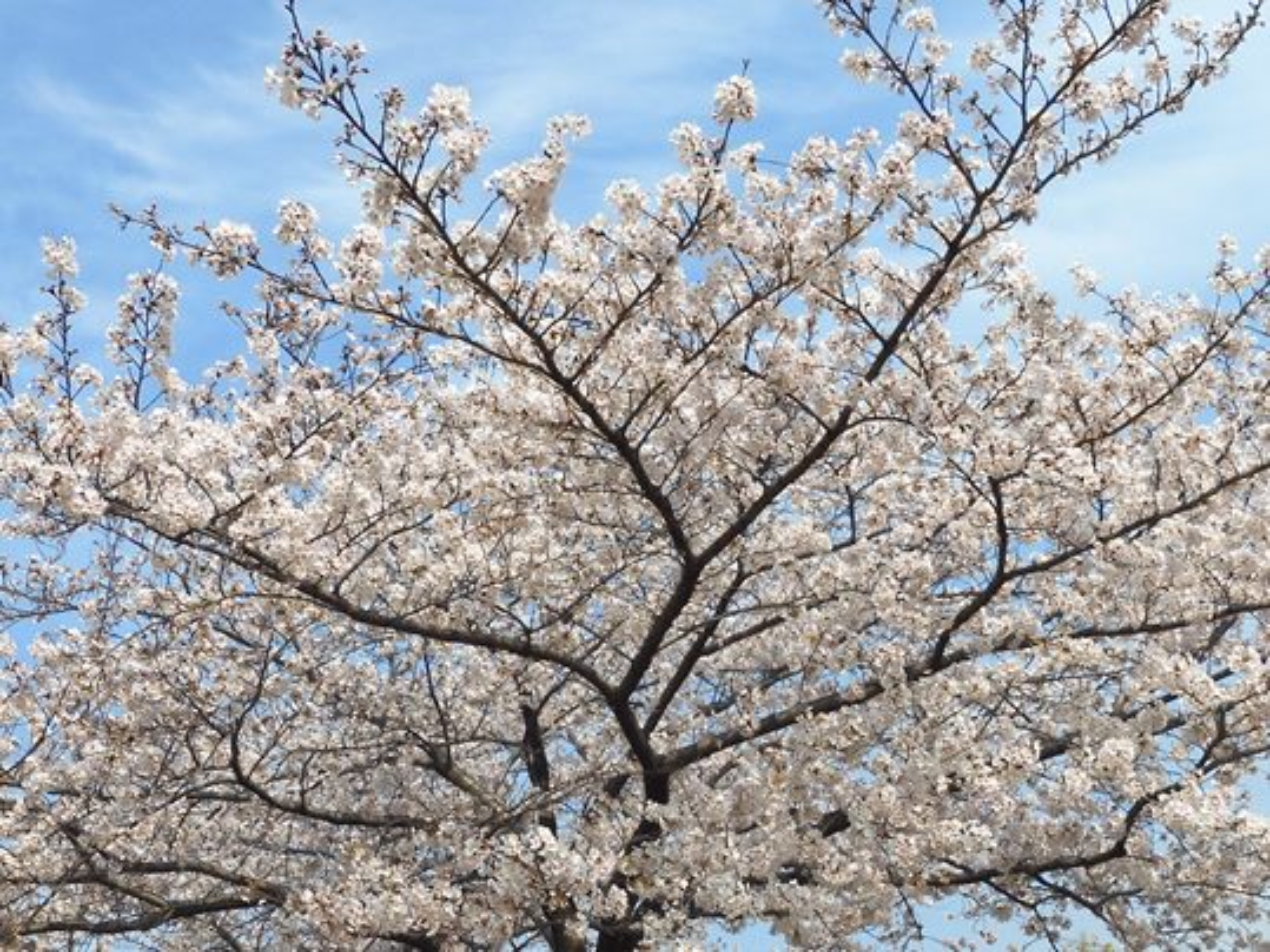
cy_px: 476
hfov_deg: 71.6
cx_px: 635
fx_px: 880
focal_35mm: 24
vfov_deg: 56.8
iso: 100
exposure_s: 1/1600
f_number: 3.4
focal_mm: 4.3
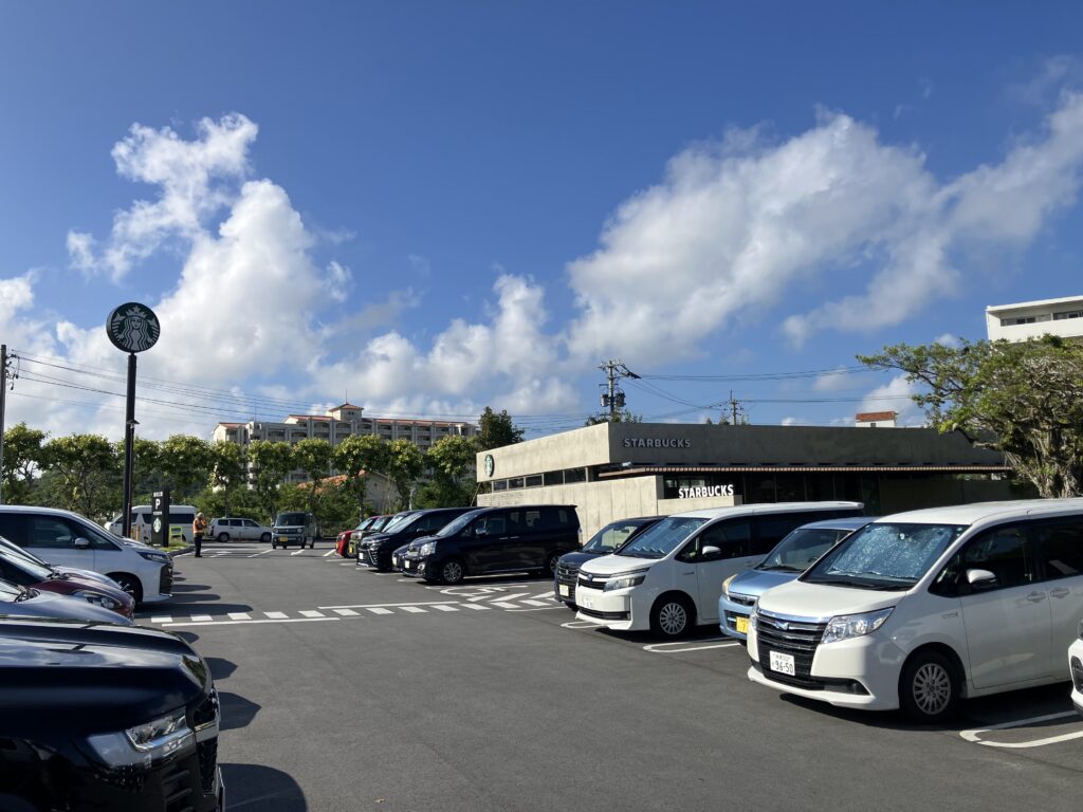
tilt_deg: +10.1
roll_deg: +2.1
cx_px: 542
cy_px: 406
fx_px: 876
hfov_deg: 63.4
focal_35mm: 28
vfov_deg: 49.7
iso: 32
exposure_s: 1/2703
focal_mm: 3.99
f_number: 1.8
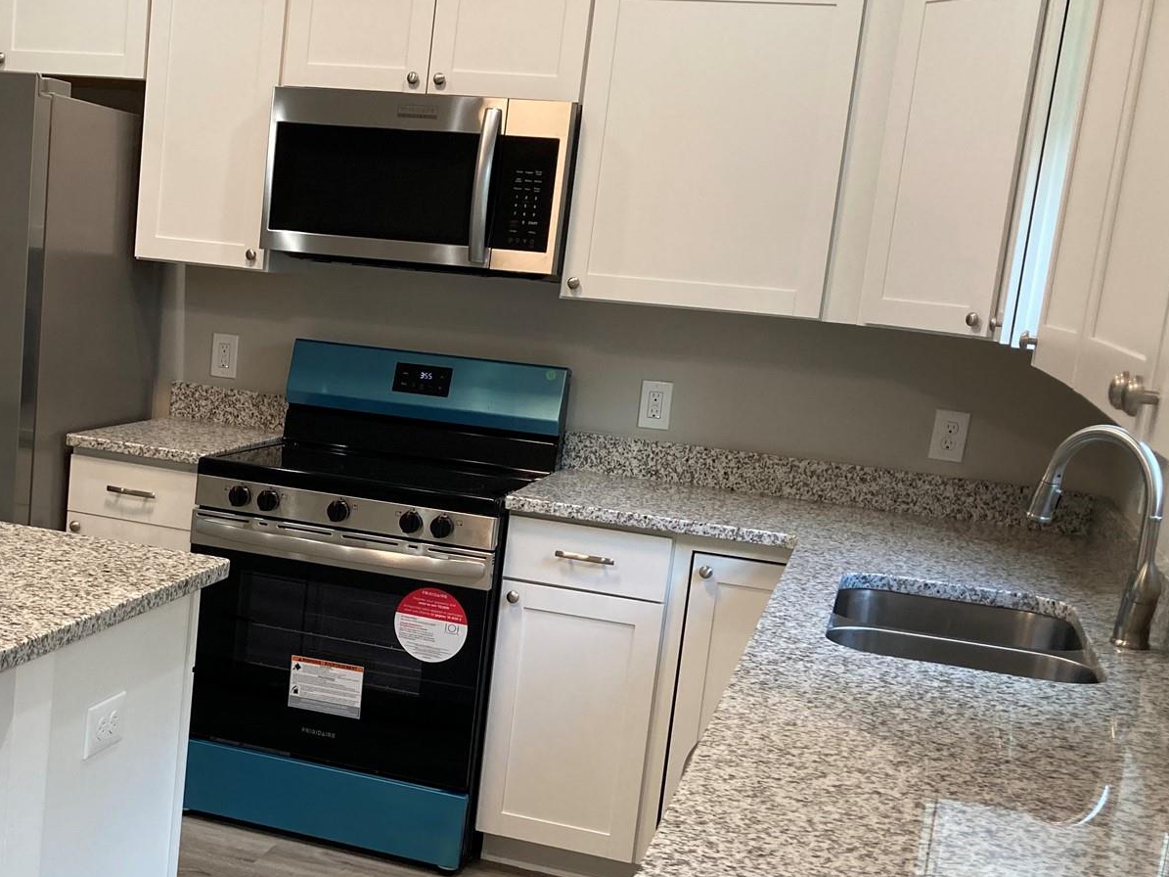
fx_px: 1621
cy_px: 559
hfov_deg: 38.5
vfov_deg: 30.1
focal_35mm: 48
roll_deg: -5.5
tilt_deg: -10.3
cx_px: 268
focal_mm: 3.99
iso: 80
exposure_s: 1/60
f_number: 1.8
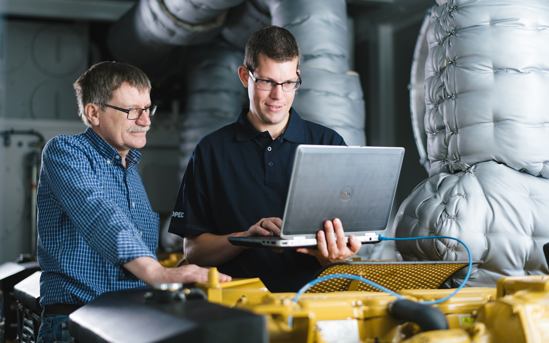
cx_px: 276
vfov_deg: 21.6
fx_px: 898
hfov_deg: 34.0
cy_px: 161
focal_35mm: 60
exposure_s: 1/100
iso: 400
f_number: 2
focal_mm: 58
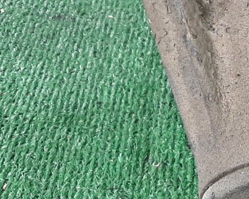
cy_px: 26
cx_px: 273
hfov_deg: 19.2
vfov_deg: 15.9
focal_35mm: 96
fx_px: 708
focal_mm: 3.93
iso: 190
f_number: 1.7
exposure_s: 1/50
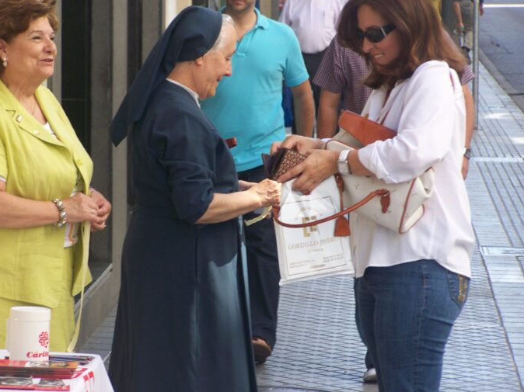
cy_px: 183
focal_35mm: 204
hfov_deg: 9.7
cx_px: 244
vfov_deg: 7.3
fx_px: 3087
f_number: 3.2
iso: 80
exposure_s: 1/125
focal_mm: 29.7
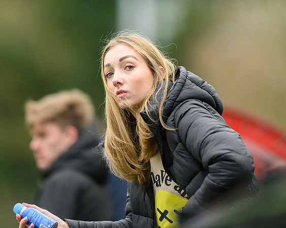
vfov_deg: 3.4
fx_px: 3816
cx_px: 135
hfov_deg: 4.3
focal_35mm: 451
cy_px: 114
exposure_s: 1/2000
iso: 3200
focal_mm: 400
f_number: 2.8
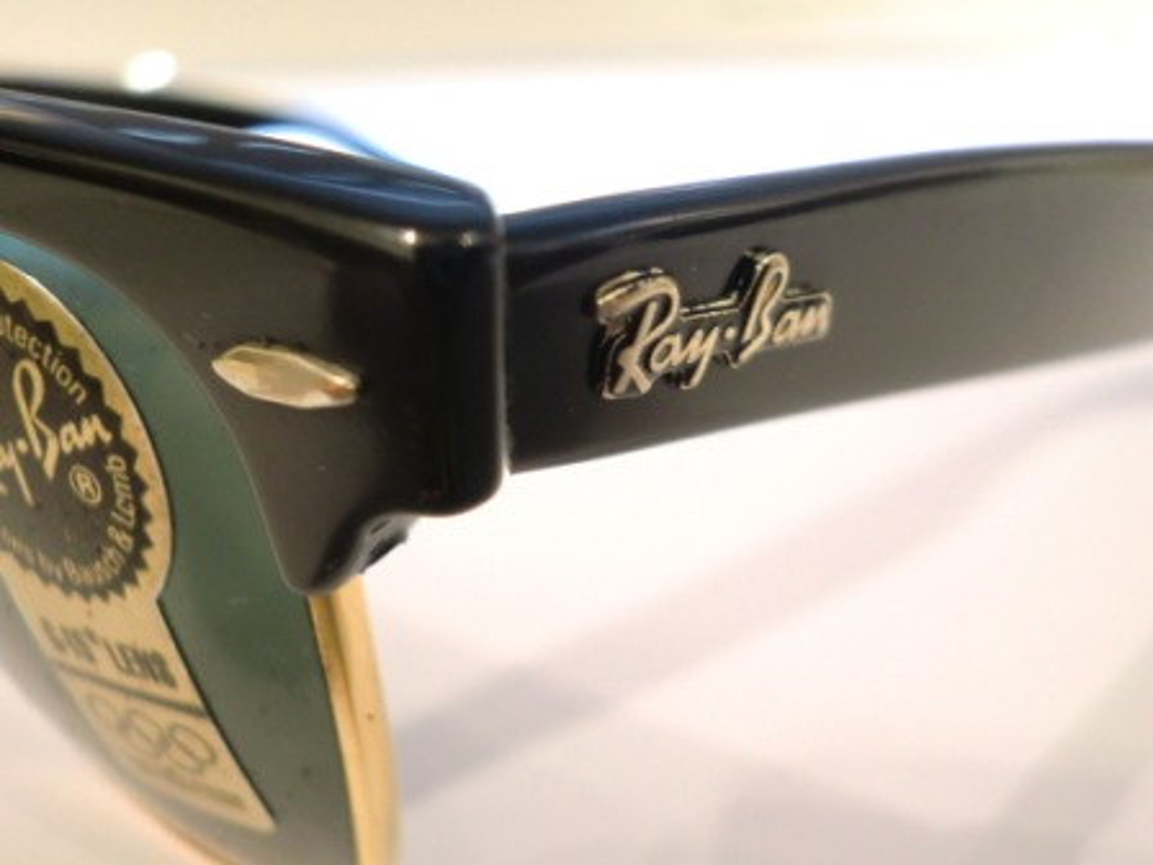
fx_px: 1033
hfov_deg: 58.4
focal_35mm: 31
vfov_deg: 45.4
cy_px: 432
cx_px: 576
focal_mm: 5.58
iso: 400
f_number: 2.8
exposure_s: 1/25
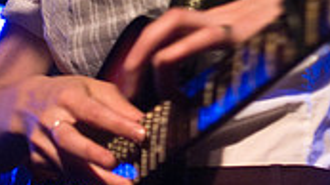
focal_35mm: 232
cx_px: 366
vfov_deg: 5.2
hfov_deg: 9.2
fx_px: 2029
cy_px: -124
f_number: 2.8
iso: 800
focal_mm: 44
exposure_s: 1/25
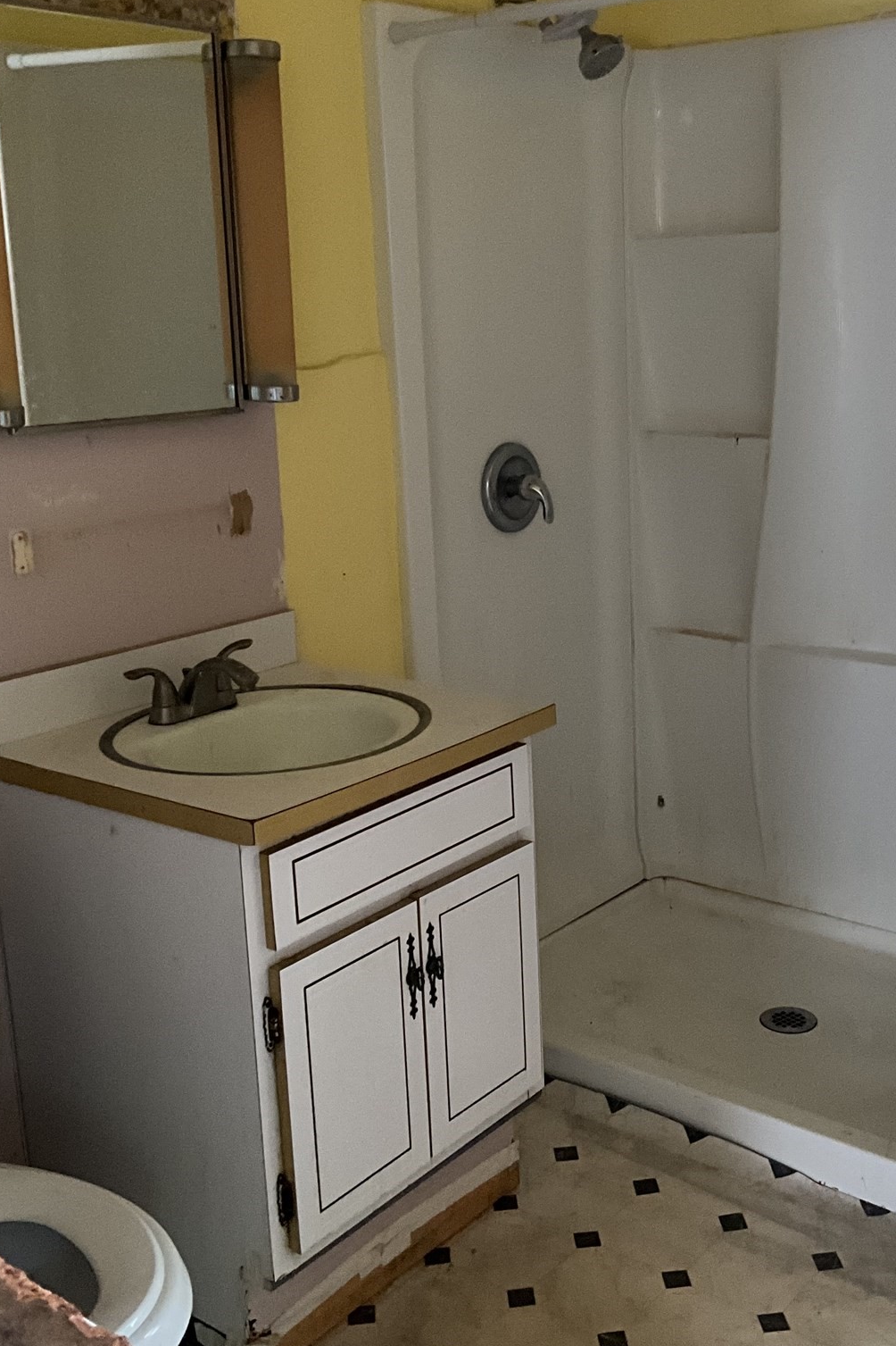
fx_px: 1531
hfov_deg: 32.4
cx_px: 575
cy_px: 667
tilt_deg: -12.3
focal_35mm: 41
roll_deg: +1.5
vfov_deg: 47.4
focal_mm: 3
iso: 320
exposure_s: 1/56
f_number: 1.8
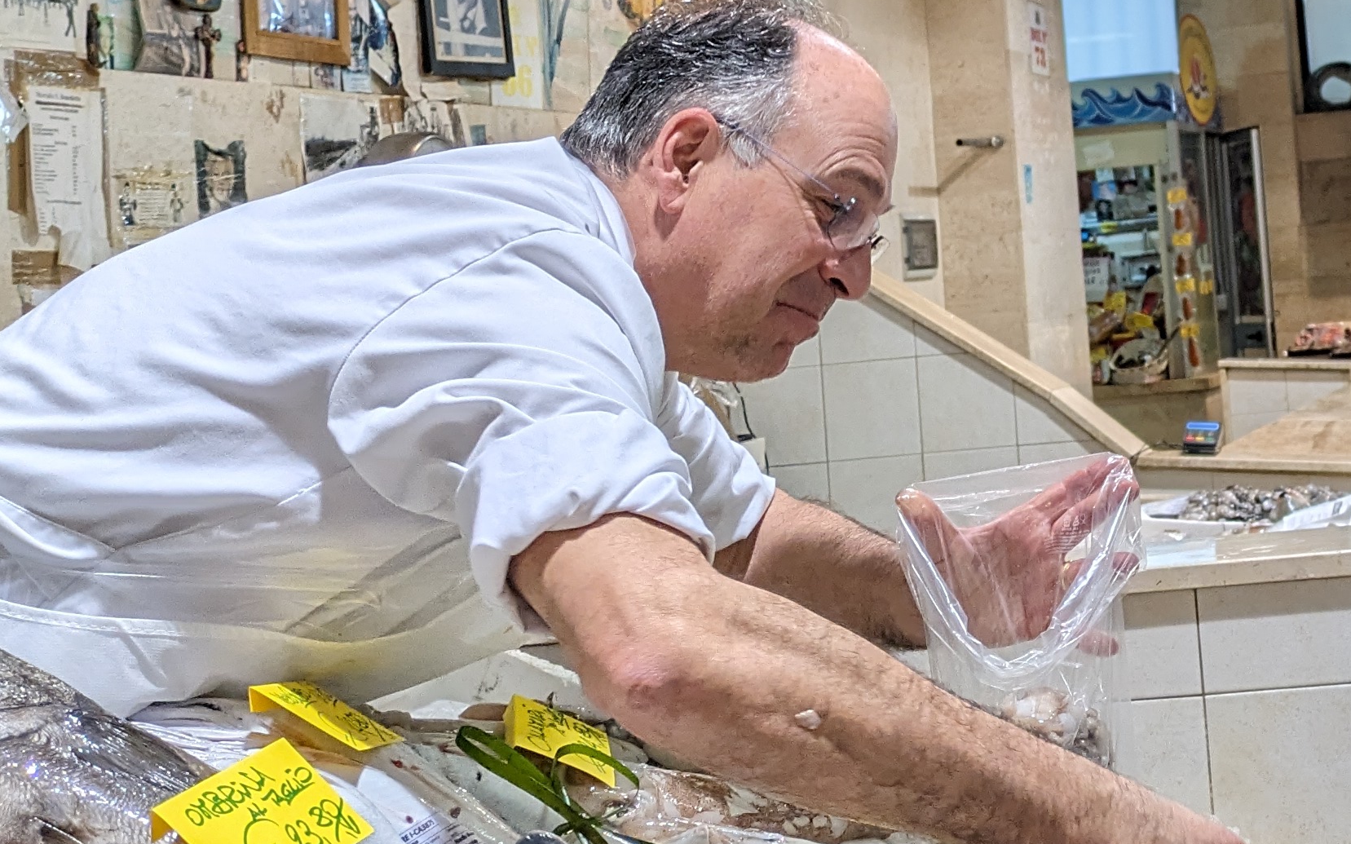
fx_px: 2724
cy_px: -48
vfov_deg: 17.1
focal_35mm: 74
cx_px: 1467
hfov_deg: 25.9
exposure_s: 1/100
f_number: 1.89
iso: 75
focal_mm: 5.43
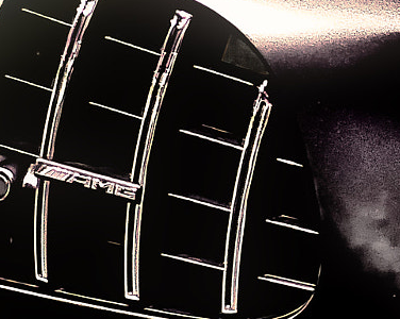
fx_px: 1656
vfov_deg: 11.0
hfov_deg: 13.3
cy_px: 153
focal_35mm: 140
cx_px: 516
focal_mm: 35
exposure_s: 1/40
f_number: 1.4
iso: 500
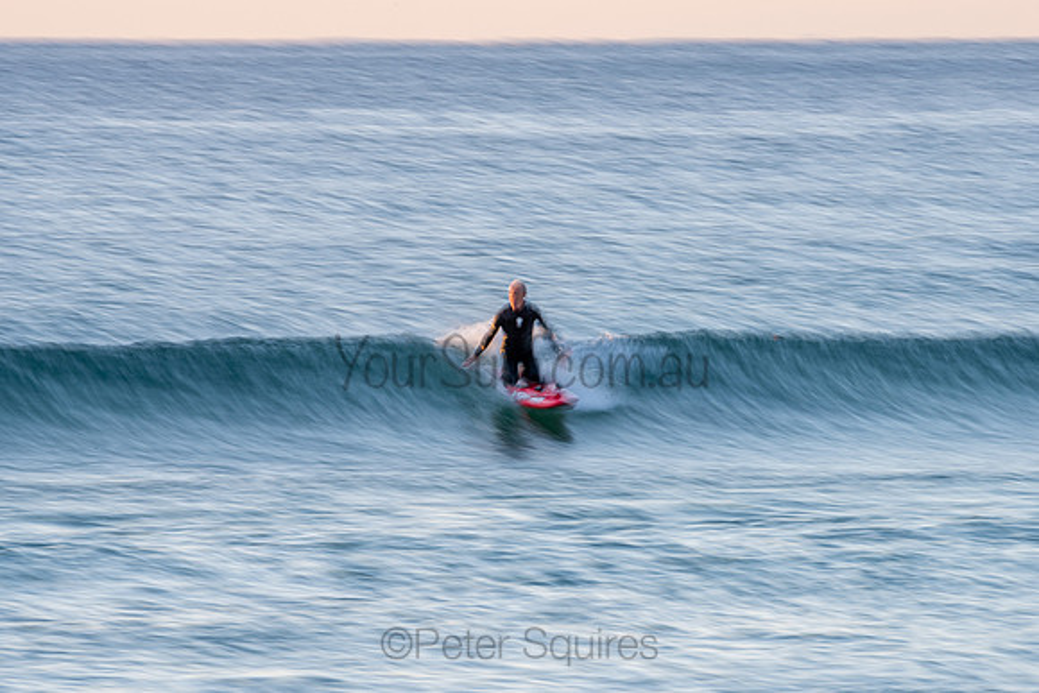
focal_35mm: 537
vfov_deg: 2.6
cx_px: 520
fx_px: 15501
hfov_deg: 3.8
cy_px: 346
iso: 64
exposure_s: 1/4
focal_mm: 500
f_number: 22
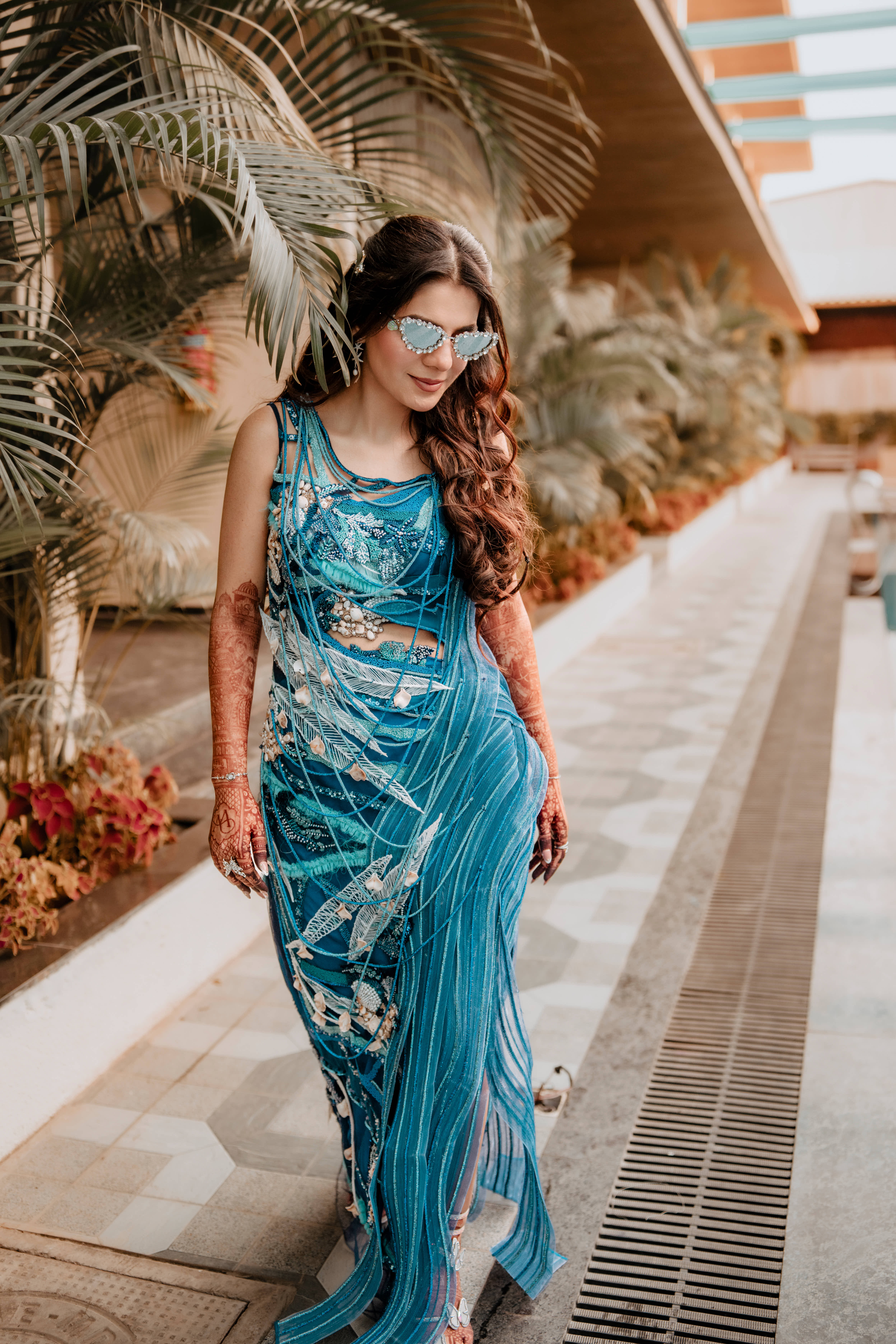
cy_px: 672
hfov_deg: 37.9
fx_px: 1307
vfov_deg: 54.4
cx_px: 448
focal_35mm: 35
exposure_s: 1/800
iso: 640
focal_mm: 35
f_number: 2.8
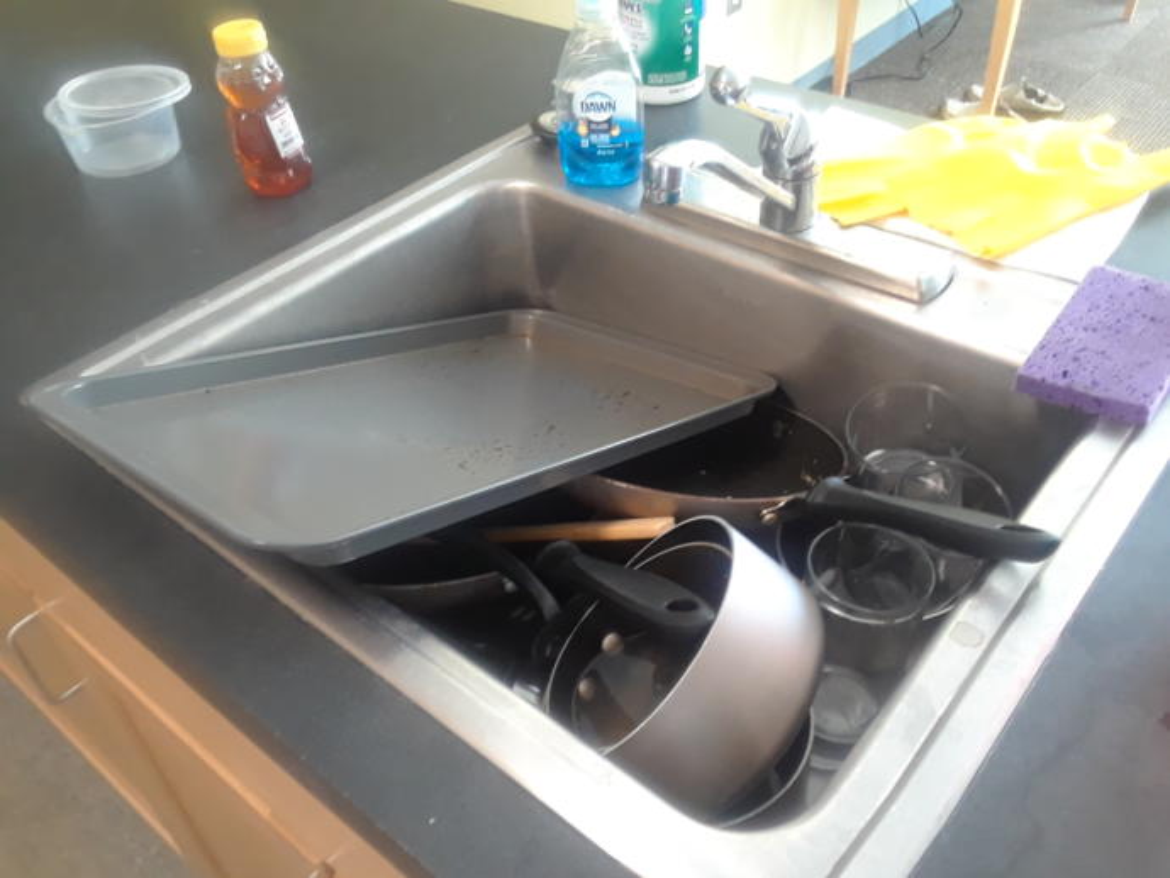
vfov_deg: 46.8
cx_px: 585
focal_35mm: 30
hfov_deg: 59.9
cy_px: 439
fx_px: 1014
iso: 160
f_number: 1.9
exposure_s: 1/17
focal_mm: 2.47
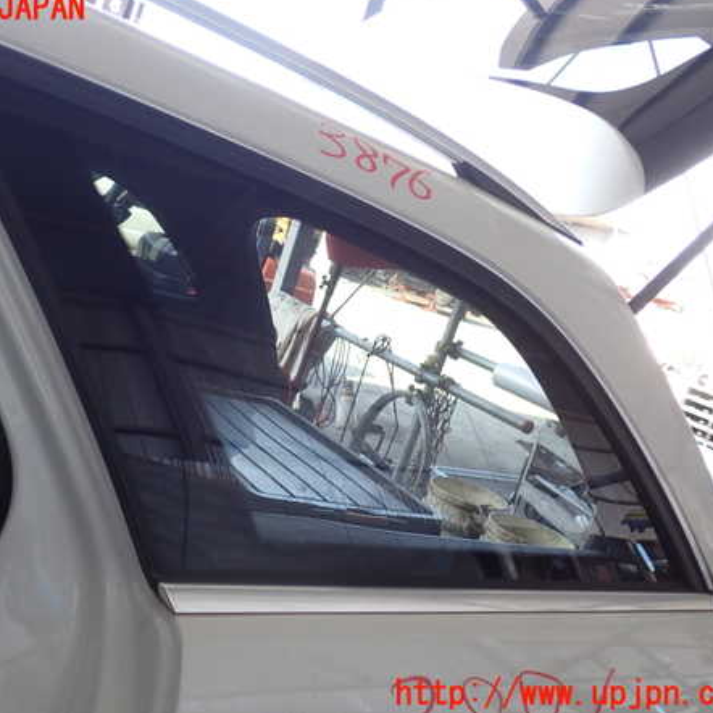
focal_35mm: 36
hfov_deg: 45.7
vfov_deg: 46.0
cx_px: 276
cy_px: 352
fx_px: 839
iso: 100
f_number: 2.3
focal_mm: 5.4
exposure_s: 1/80
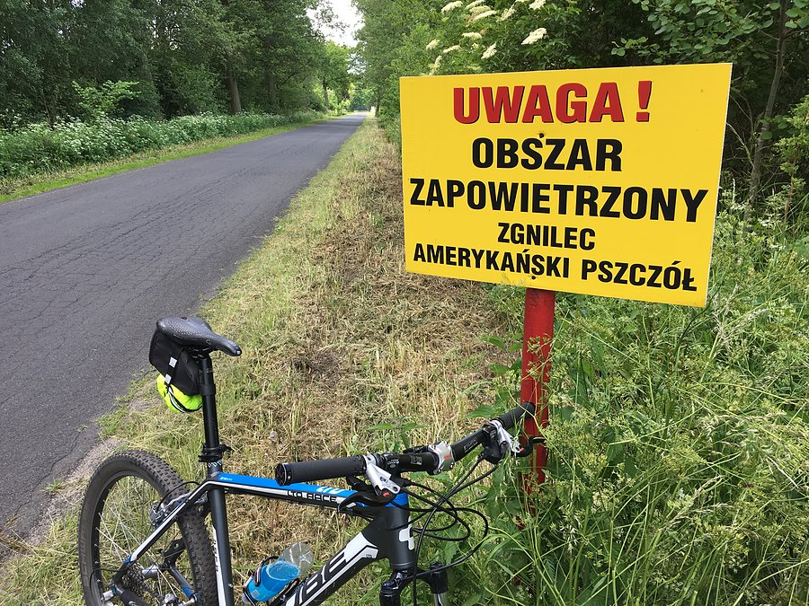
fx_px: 678
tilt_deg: -16.7
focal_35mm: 29
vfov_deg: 48.2
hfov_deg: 61.7
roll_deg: -0.1
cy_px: 303
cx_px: 404
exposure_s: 1/192
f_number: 2.2
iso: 25
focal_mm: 4.15
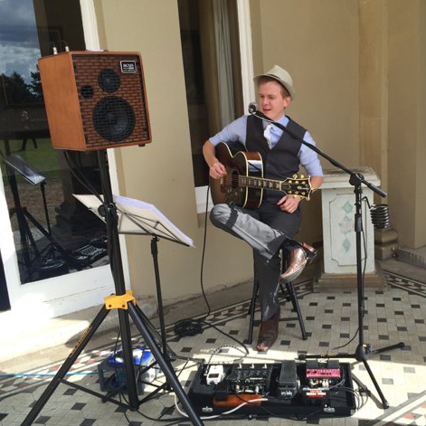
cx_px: 272
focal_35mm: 36
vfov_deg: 46.0
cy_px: 213
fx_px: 501
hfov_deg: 45.6
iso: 32
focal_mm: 4.12
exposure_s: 1/672
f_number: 2.2
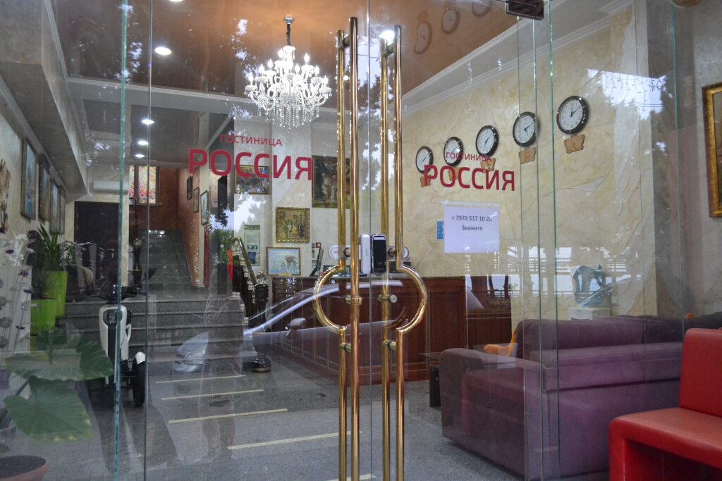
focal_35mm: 27
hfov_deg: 67.4
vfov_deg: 47.9
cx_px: 361
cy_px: 240
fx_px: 542
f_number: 3.5
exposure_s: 1/100
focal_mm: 18
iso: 3200
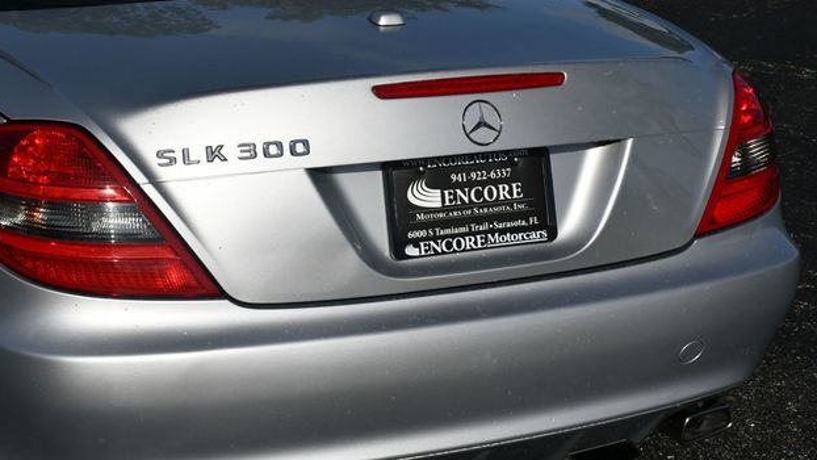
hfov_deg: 25.9
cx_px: 407
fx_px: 1777
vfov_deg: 14.7
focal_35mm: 82
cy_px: 237
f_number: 13
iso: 100
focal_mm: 38
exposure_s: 1/640
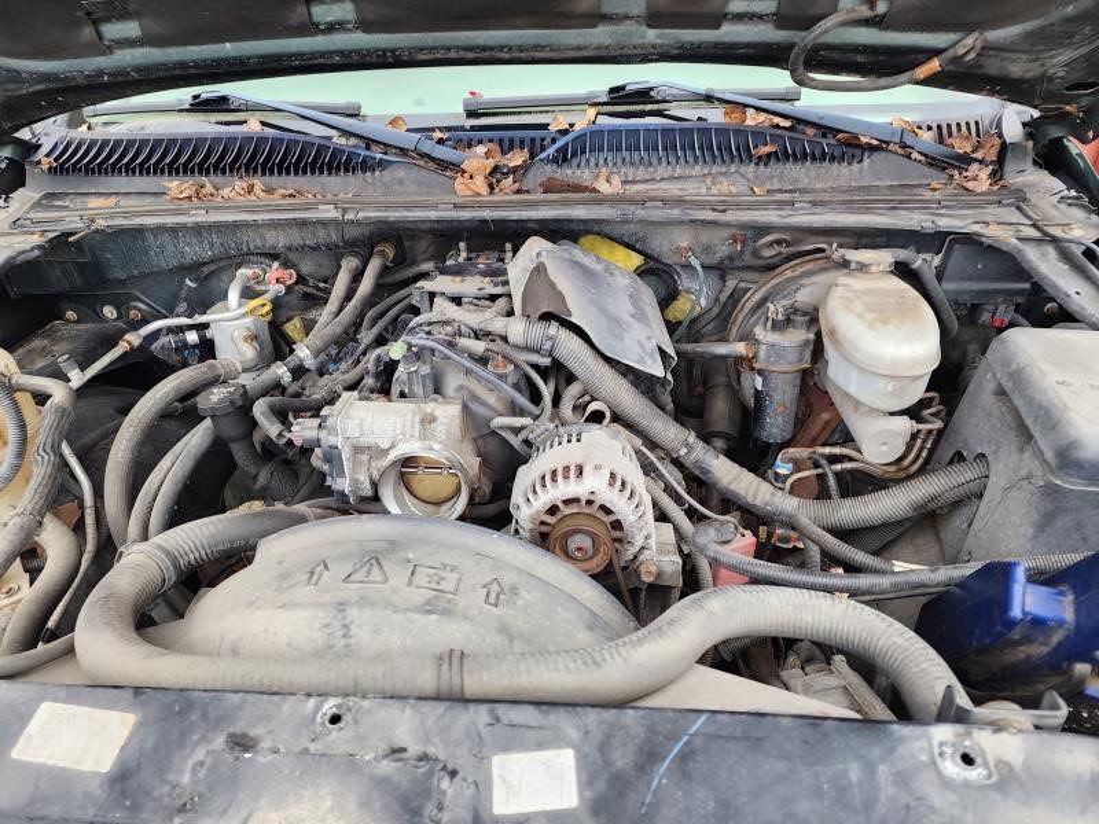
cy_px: 412
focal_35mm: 23
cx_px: 550
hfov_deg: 73.9
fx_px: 730
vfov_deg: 58.9
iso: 125
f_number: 1.8
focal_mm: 6.4
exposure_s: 1/180
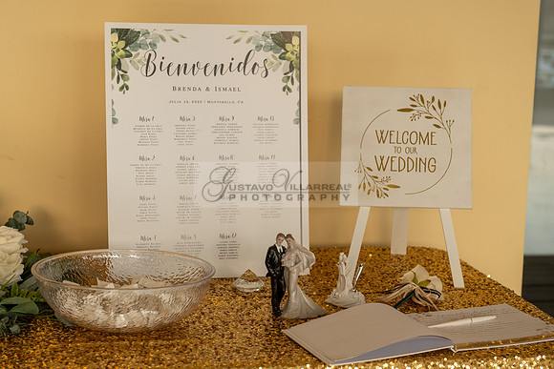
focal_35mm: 70
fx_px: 1077
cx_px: 277
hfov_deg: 28.8
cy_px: 184
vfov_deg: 19.5
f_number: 5.6
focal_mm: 70
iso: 800
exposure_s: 1/100
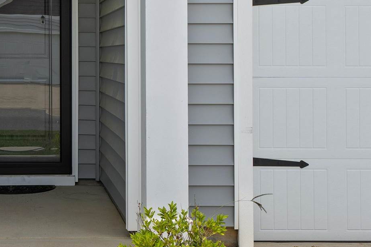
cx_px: 16
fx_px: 855
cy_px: 30
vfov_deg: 16.3
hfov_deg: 23.6
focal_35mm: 83
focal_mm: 25
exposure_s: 1/250
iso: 160
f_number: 8
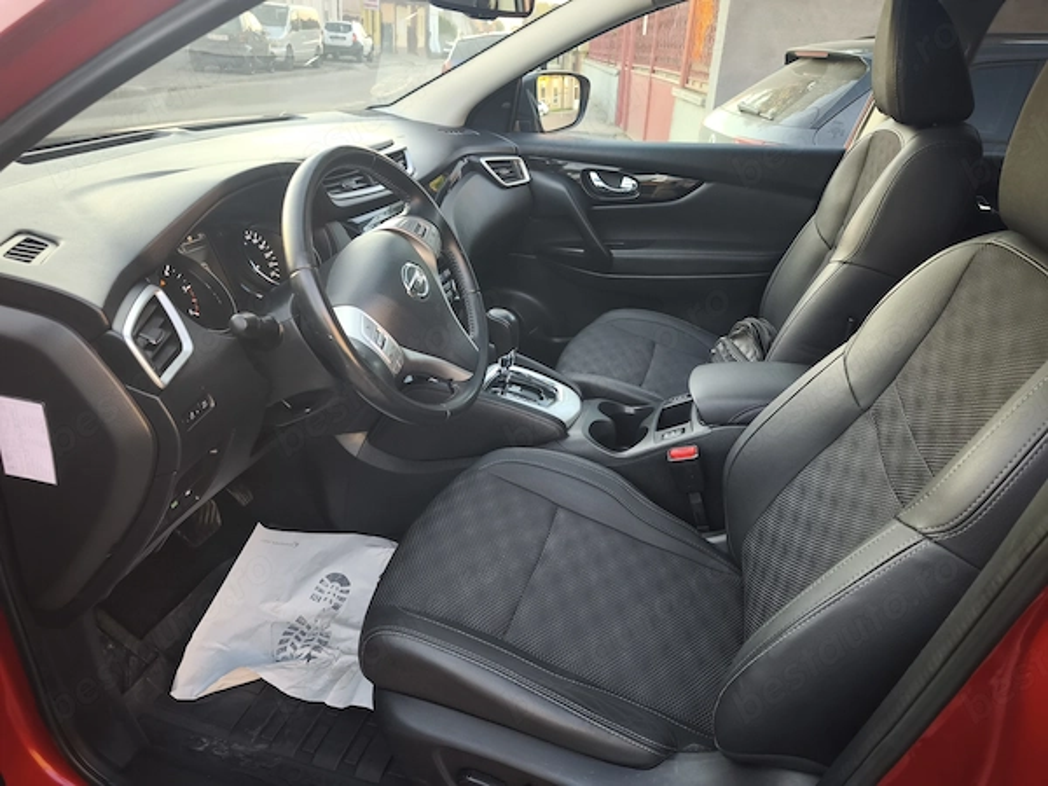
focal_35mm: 23
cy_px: 393
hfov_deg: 73.9
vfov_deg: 58.9
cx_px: 524
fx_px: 696
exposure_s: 1/100
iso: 250
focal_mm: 6.57
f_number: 1.6
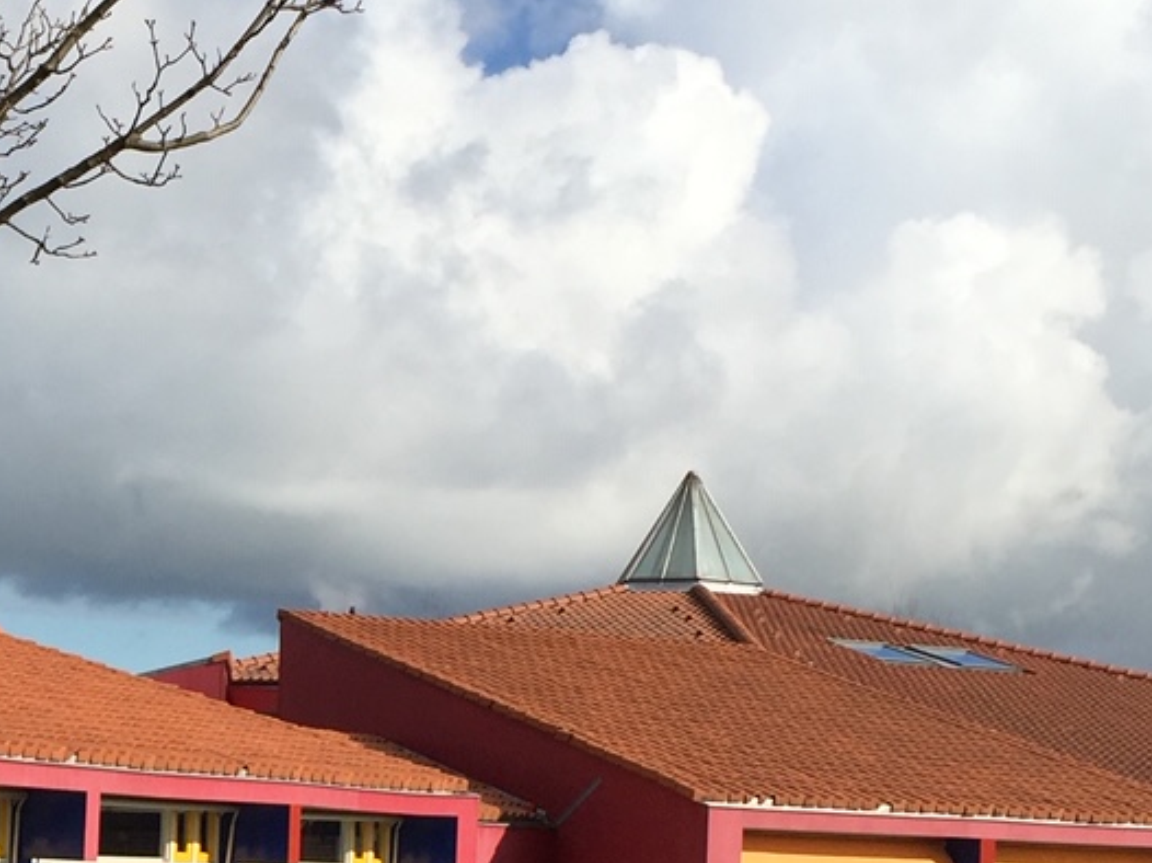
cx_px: -94
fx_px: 2994
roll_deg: -3.0
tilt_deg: +1.4
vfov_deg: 16.2
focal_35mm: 90
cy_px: 778
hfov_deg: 20.8
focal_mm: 4.15
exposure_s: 1/2639
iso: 32
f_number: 2.2
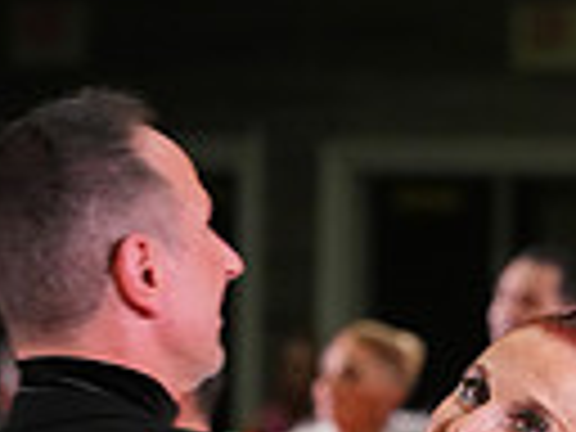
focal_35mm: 666
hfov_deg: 3.0
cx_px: 511
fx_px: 11082
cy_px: 1102
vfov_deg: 2.2
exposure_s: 1/200
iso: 3200
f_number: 5.6
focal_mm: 153
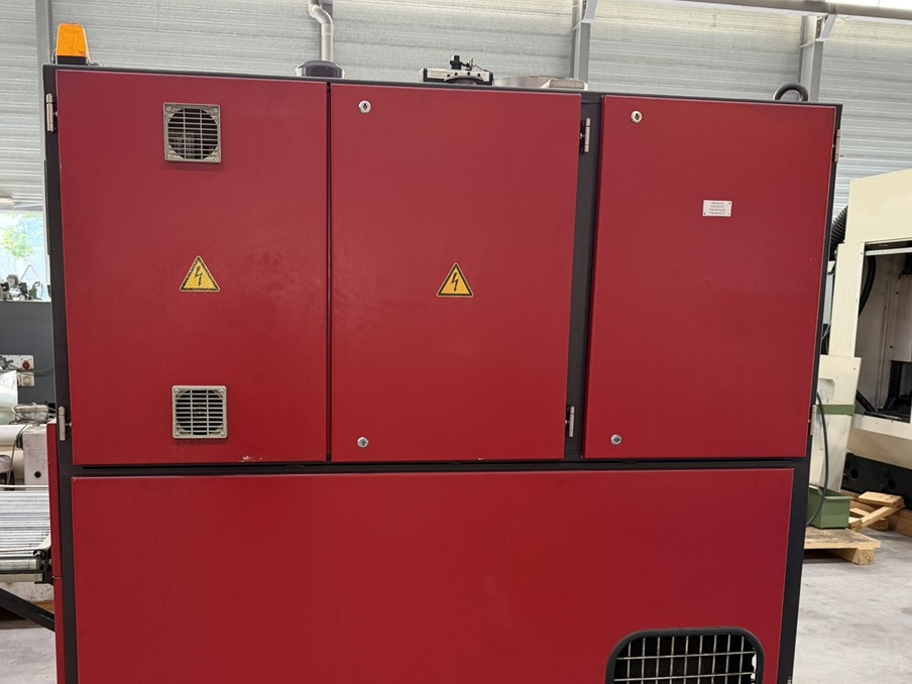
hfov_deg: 53.8
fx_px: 896
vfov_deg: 41.4
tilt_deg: -8.7
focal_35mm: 34
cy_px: 436
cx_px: 389
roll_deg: -1.5
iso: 320
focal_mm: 6.76
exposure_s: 1/60
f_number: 1.78
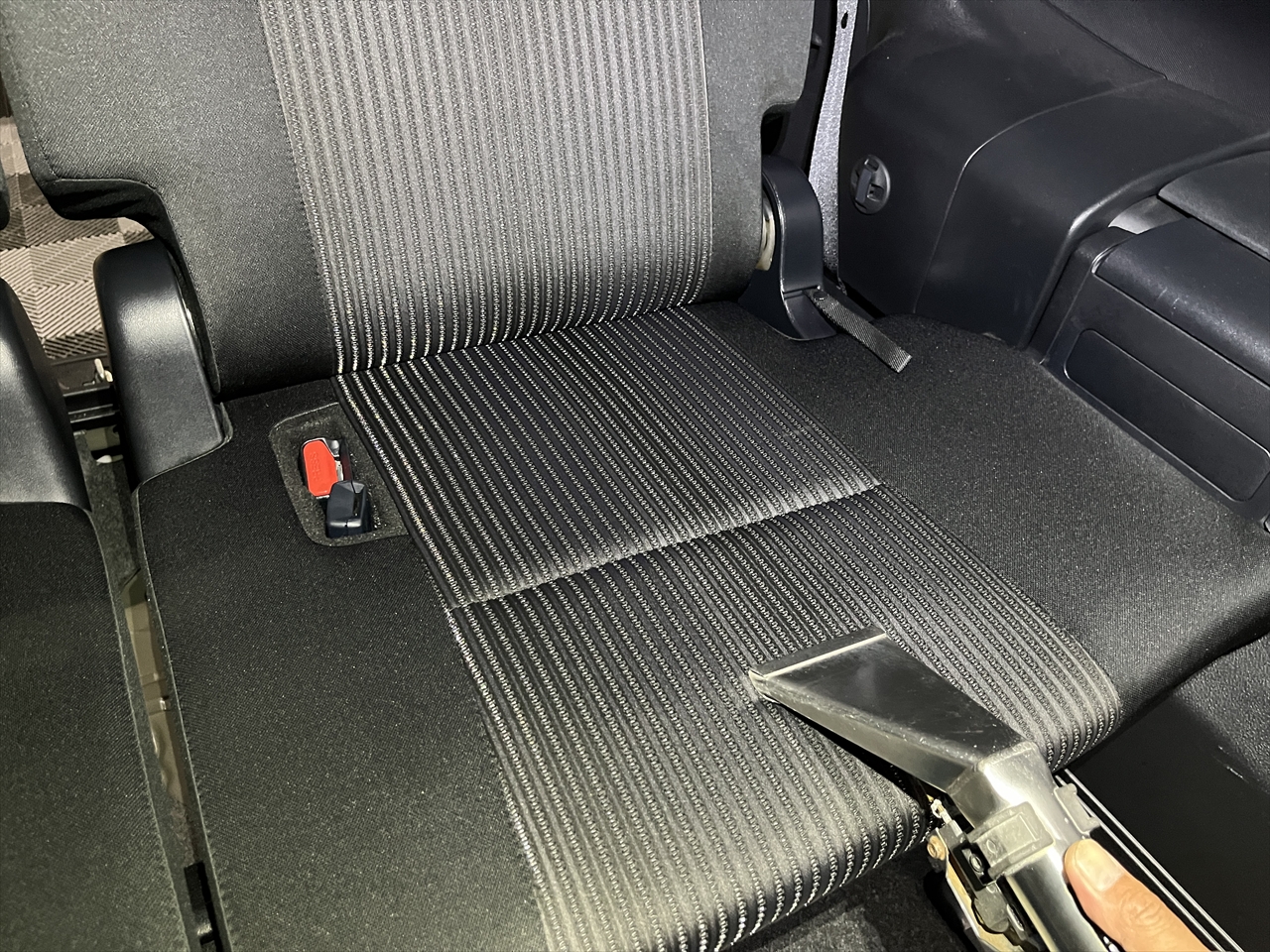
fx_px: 954
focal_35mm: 26
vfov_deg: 53.1
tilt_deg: -42.4
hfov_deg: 67.3
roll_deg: -7.9
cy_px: 476
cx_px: 635
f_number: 1.6
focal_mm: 5.1
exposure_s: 1/30
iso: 640
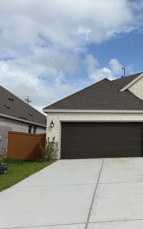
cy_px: 114
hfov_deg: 33.7
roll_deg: +0.4
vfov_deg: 56.7
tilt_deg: +7.2
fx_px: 212
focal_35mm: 34
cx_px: 146
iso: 80
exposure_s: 1/8130
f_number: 1.78
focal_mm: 6.76
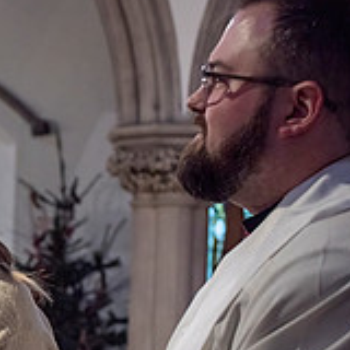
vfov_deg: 14.1
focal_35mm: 123
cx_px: -192
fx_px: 1407
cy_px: 294
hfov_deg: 13.3
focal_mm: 40
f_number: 4
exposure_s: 1/180
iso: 500
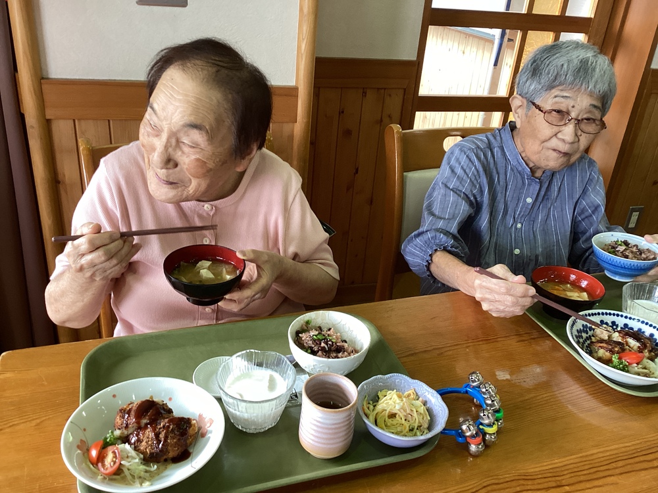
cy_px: 246
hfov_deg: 58.4
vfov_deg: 45.4
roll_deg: -5.3
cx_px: 329
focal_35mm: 31
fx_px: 589
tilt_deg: -26.5
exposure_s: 1/60
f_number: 2.4
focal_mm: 3.3
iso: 100
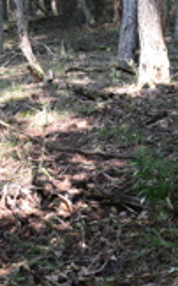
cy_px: -12
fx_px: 793
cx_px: -92
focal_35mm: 102
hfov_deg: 12.2
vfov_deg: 19.7
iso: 400
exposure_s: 1/100
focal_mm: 18
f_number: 5
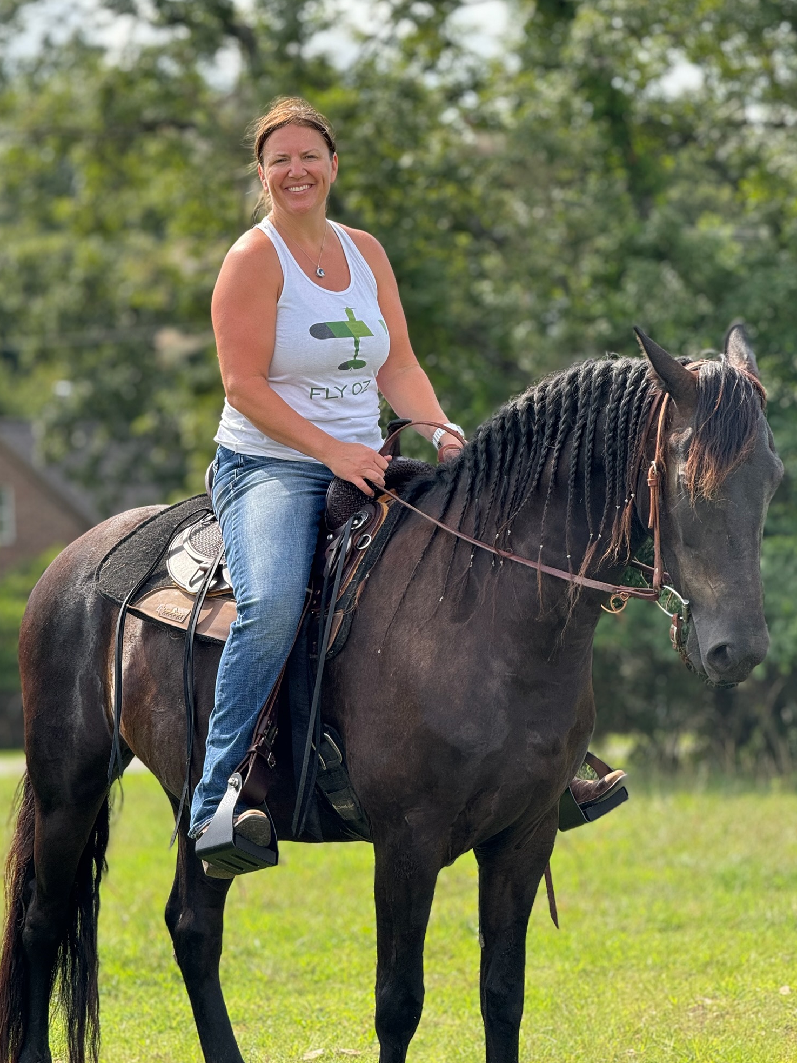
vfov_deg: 15.8
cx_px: 386
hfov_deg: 11.9
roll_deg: +2.2
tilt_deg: -2.6
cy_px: 513
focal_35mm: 125
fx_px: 3837
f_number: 2.8
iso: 50
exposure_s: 1/253
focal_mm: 15.66
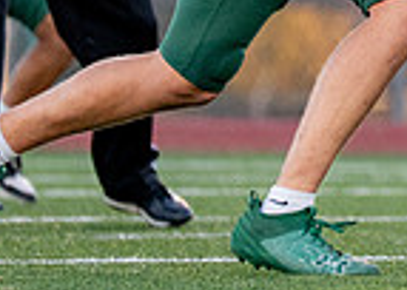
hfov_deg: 1.4
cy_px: -93
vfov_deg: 1.0
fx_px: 17146
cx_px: 1053
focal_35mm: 1484
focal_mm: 200
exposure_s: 1/1250
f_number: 2.8
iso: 500
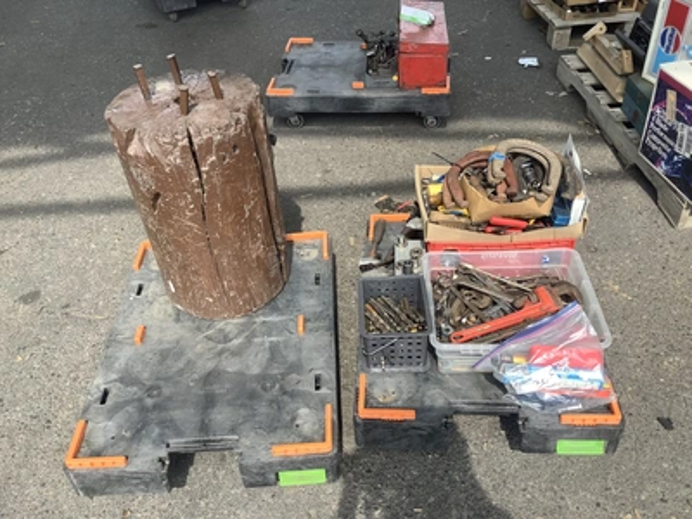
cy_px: 260
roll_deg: +5.1
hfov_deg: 58.4
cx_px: 346
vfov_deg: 45.4
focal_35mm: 31
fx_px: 620
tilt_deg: -41.9
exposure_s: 1/429
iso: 25
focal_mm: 3.3
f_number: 2.4
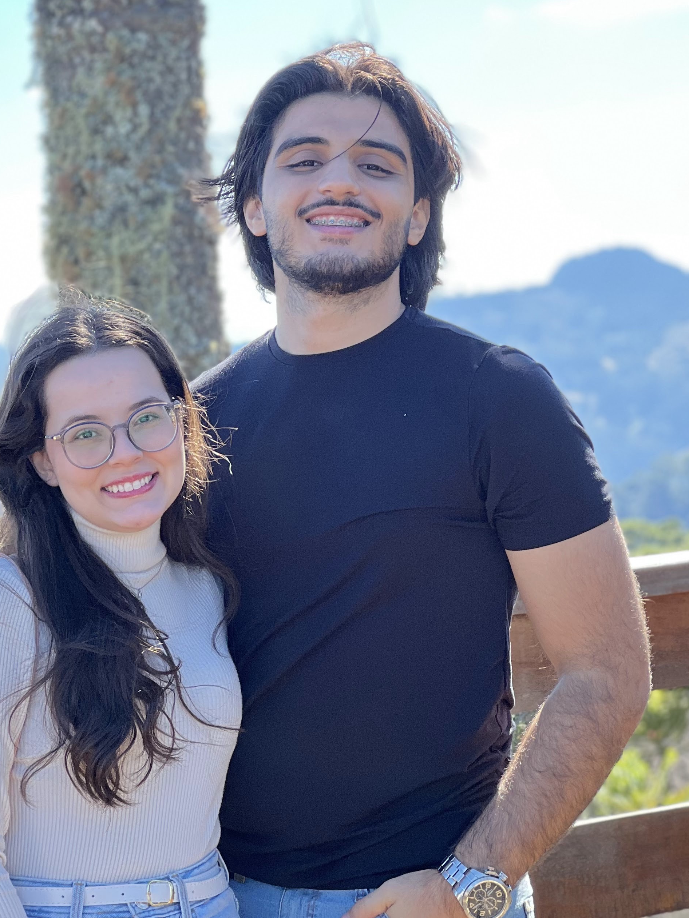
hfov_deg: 12.0
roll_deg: +3.4
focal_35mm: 123
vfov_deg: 16.0
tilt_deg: -1.1
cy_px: 424
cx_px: 266
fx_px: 3264
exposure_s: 1/121
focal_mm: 9
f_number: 2.8
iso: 40
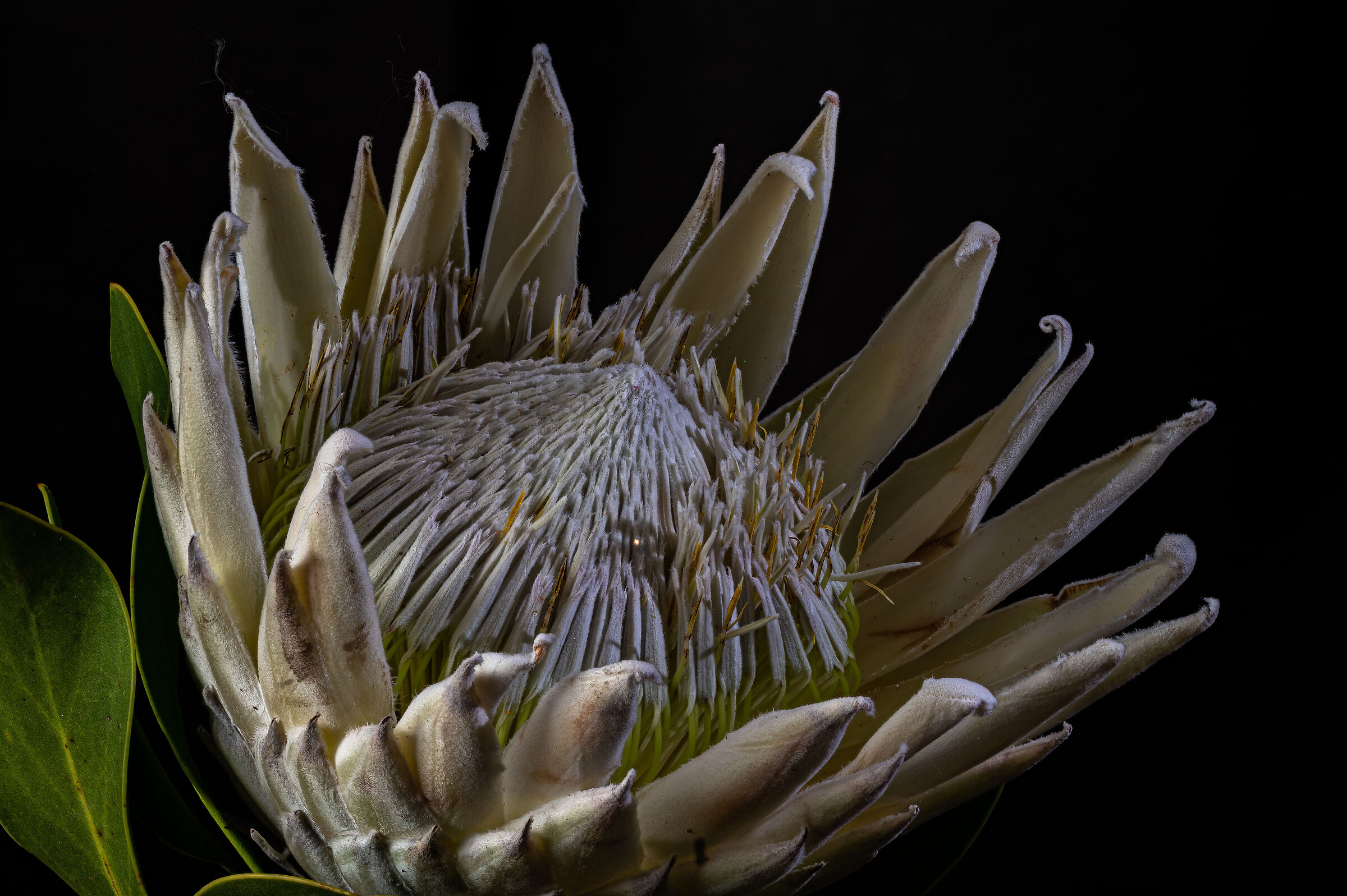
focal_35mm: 105
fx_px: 3926
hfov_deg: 19.5
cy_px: 448
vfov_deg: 13.0
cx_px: 674
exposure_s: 1/10
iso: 100
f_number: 14
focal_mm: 105
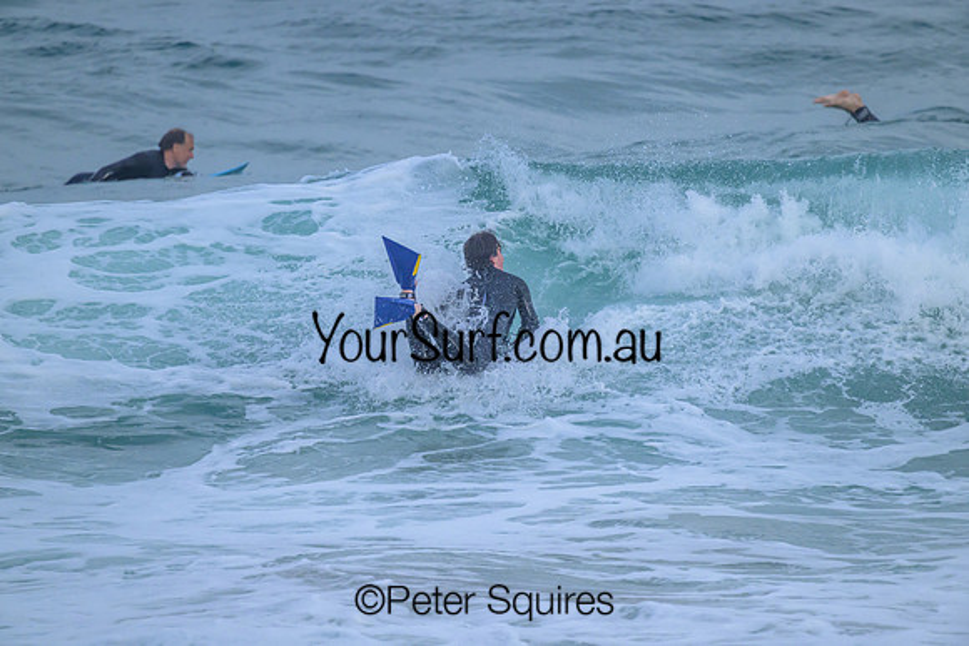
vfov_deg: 1.2
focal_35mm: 1124
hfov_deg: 1.8
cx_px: 483
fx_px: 30262
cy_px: 324
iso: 2000
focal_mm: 1120
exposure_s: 1/2500
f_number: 9
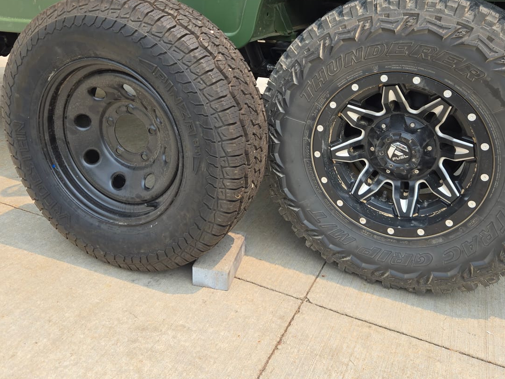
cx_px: 268
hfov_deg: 56.8
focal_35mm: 32
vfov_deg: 43.5
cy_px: 122
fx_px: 467
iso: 25
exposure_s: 1/679
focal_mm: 5.4
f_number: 1.8
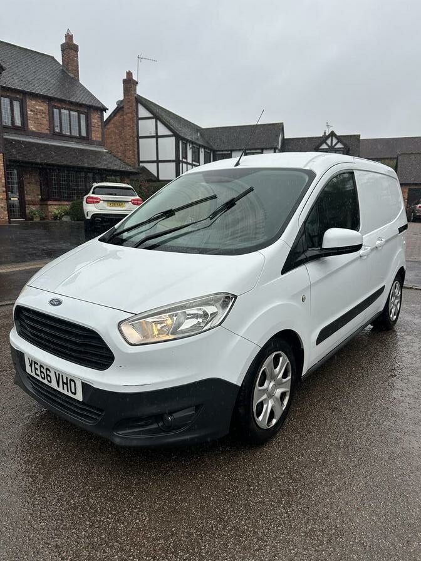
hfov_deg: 56.8
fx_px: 389
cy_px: 280
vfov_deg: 71.6
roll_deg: -0.7
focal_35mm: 24
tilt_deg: -9.7
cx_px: 210
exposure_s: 1/580
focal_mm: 6.86
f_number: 1.78
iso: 80
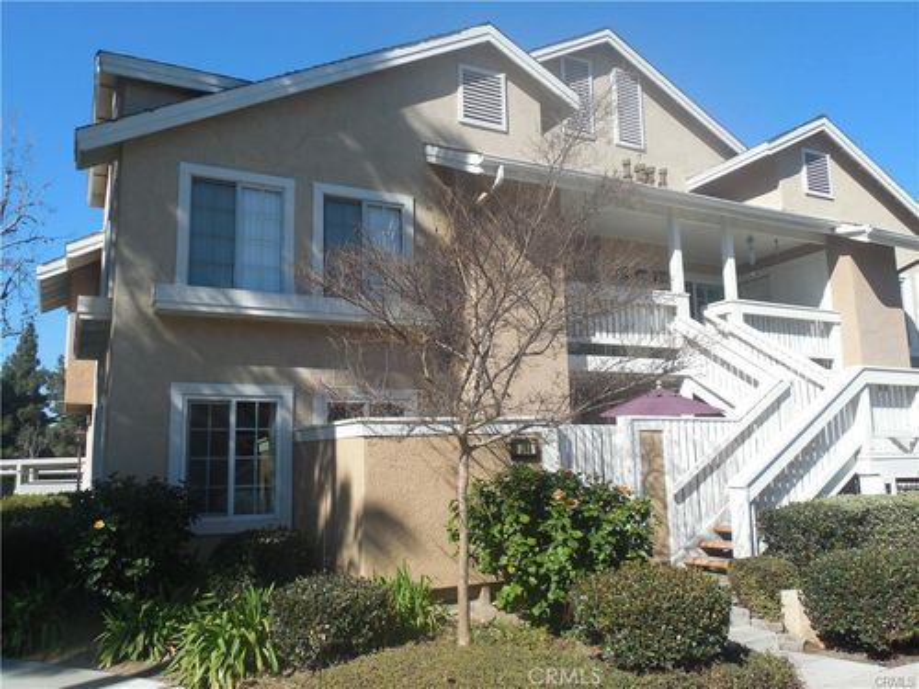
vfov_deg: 49.7
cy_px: 344
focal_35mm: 28
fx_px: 743
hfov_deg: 63.4
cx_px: 460
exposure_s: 1/1250
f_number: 3.5
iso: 125
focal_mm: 5
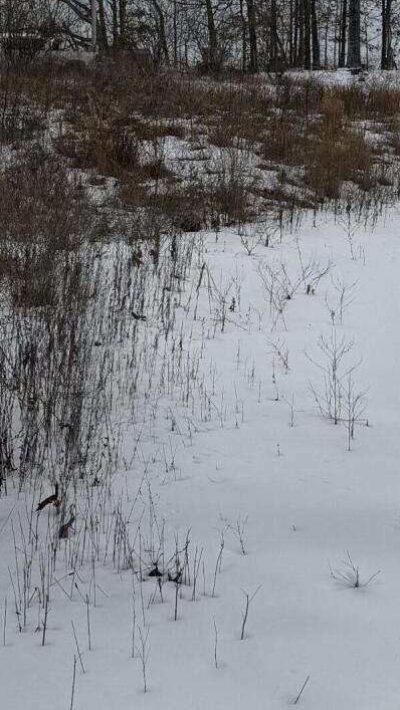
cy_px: 115
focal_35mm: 74
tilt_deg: -0.6
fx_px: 1394
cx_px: 174
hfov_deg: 16.3
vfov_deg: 27.8
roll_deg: -1.0
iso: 80
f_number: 1.78
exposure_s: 1/14286
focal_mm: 6.76
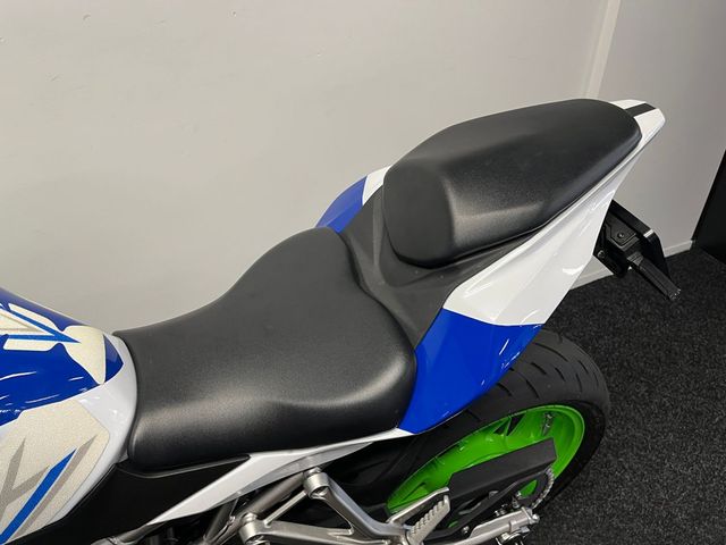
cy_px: 272
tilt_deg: -35.1
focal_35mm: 26
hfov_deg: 67.3
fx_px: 545
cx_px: 363
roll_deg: +1.4
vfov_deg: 53.1
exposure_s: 1/50
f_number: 1.6
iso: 80
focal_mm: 5.1
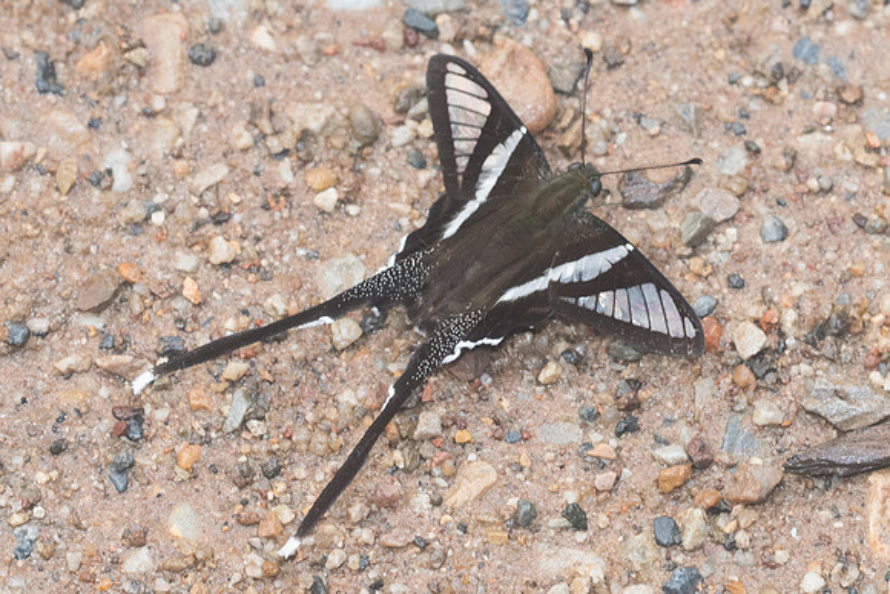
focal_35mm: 479
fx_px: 11846
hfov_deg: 4.3
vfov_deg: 2.9
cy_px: 274
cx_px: 536
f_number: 5.6
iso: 800
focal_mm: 150
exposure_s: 1/250
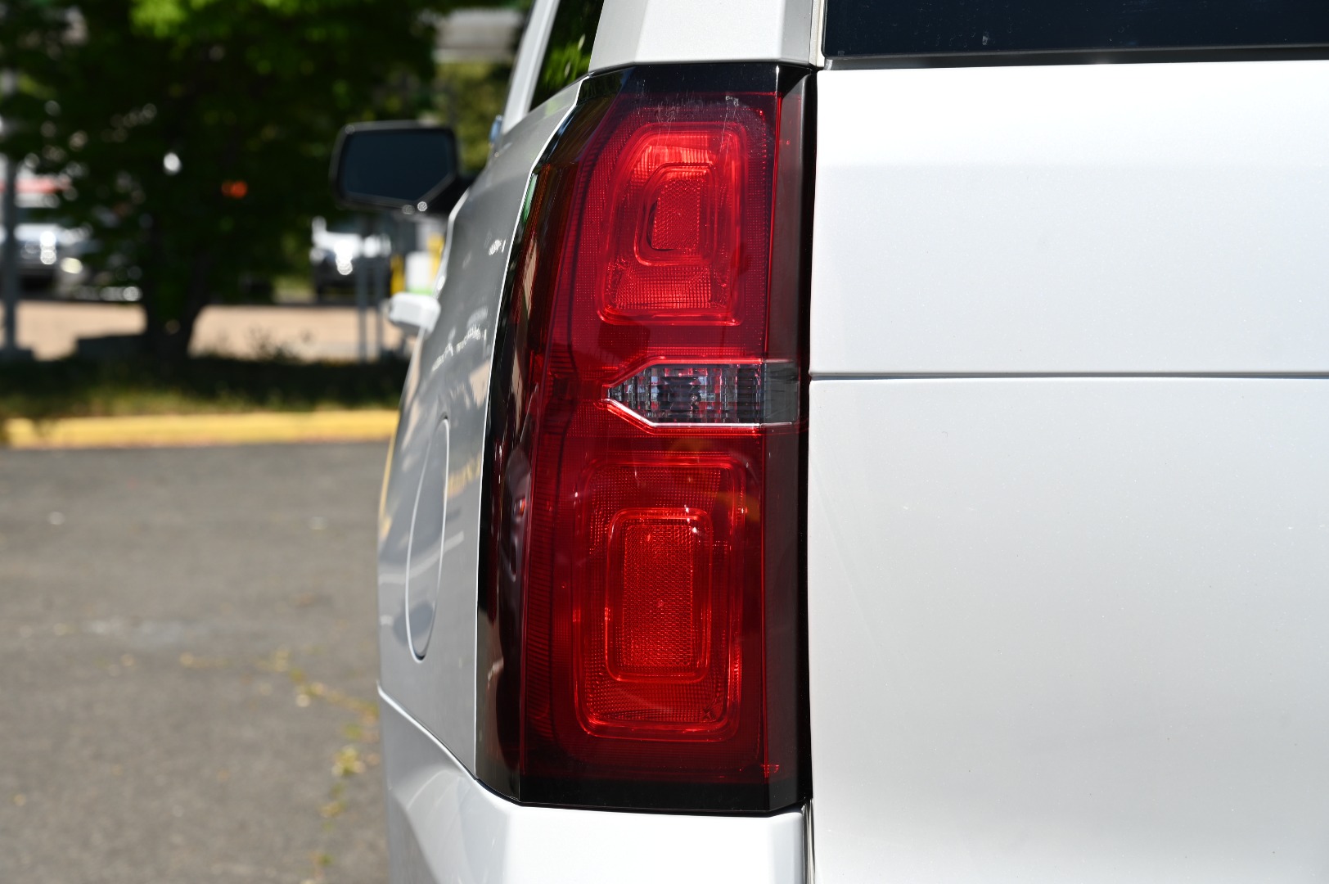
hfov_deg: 28.9
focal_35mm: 70
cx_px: 664
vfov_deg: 19.4
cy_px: 442
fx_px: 2582
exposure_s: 1/400
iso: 100
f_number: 7.1
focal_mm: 70
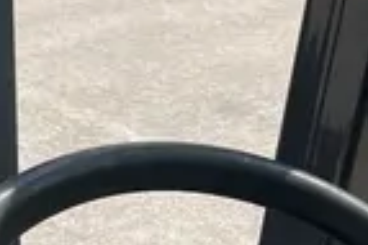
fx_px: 1419
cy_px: 285
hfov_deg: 14.8
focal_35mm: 139
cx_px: 170
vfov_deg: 9.7
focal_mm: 5.1
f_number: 1.6
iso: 50
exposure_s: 1/3049
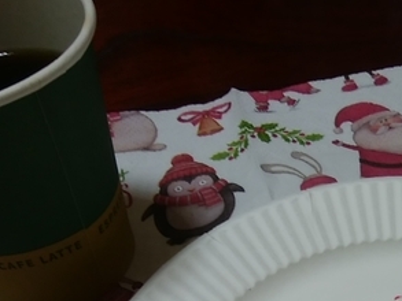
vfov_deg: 22.3
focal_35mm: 60
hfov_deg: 31.0
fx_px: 697
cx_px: 348
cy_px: 372
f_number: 2
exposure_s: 1/25
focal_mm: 3
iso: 32
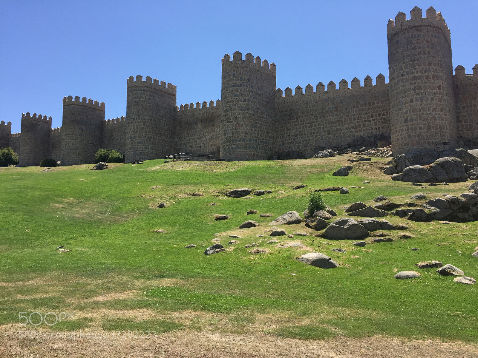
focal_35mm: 29
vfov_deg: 48.2
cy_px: 179
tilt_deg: +5.3
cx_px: 239
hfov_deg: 61.7
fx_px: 400
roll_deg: -0.1
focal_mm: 4.15
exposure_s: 1/1799
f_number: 2.2
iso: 32
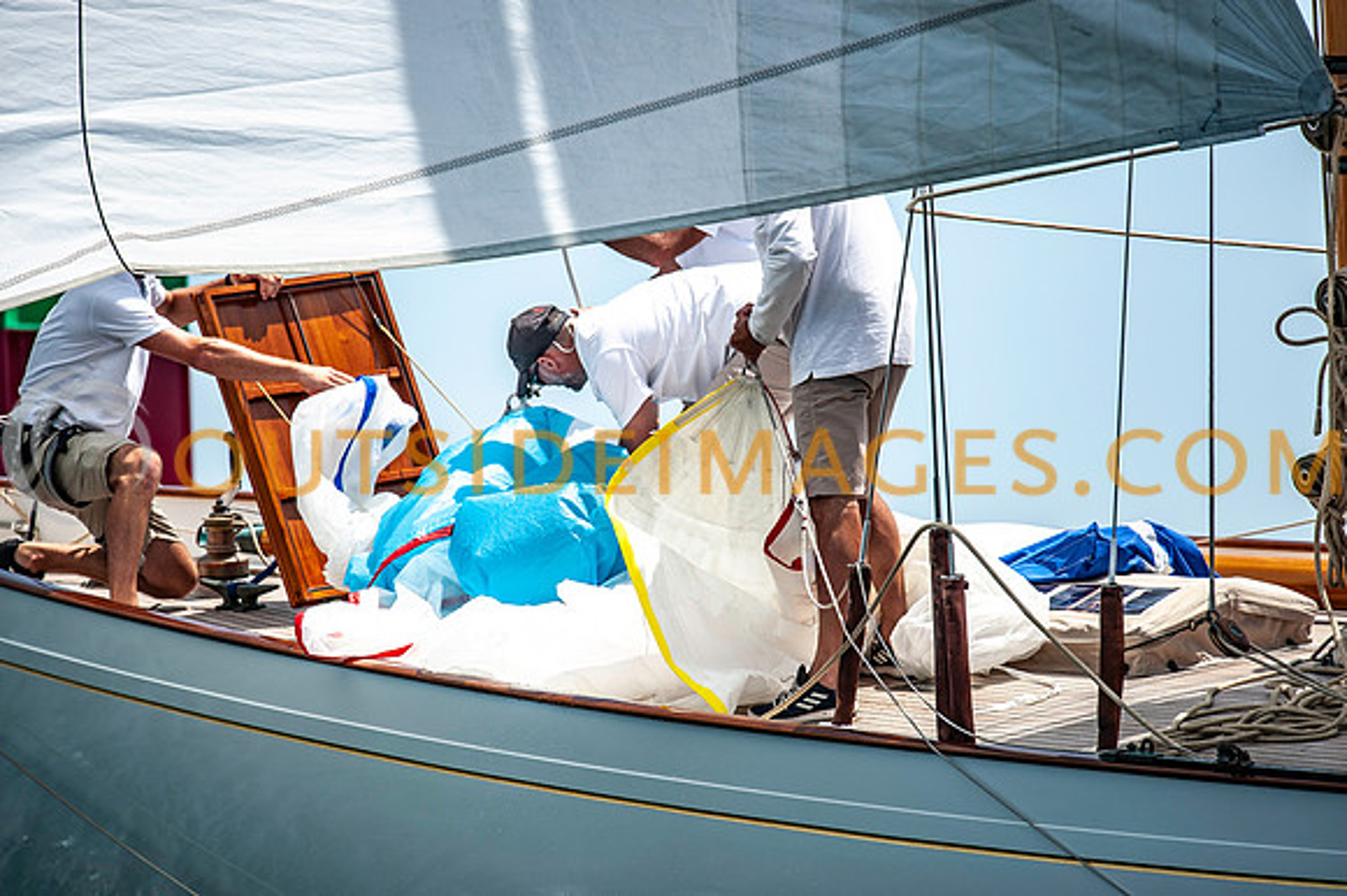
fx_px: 11218
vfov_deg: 4.6
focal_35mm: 300
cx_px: 674
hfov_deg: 6.9
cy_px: 448
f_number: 5
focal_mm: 300
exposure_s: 1/2500
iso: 250
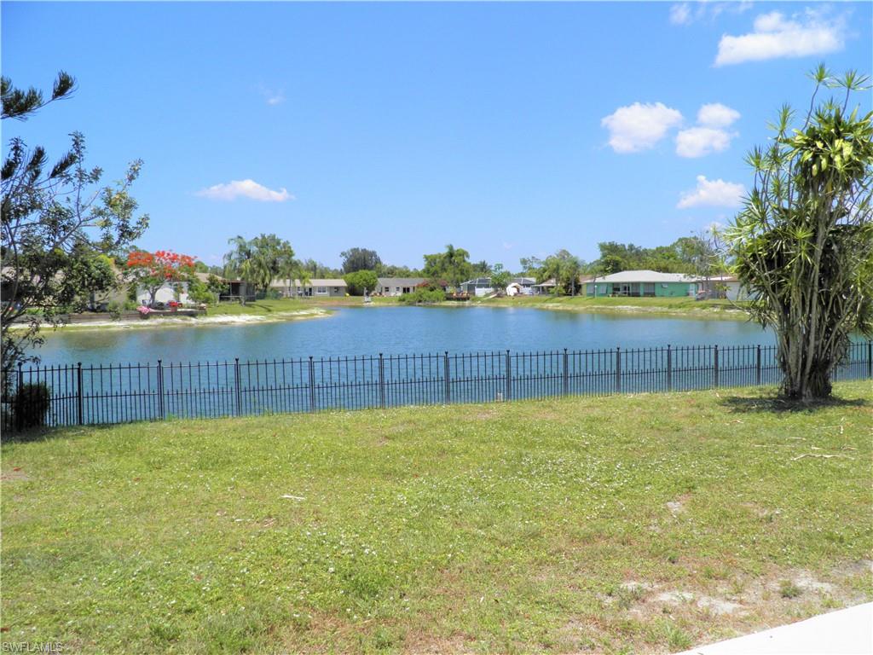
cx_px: 436
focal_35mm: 28
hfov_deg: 63.4
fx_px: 706
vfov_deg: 49.7
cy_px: 328
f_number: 5.7
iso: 50
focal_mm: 4.9
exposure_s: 1/320
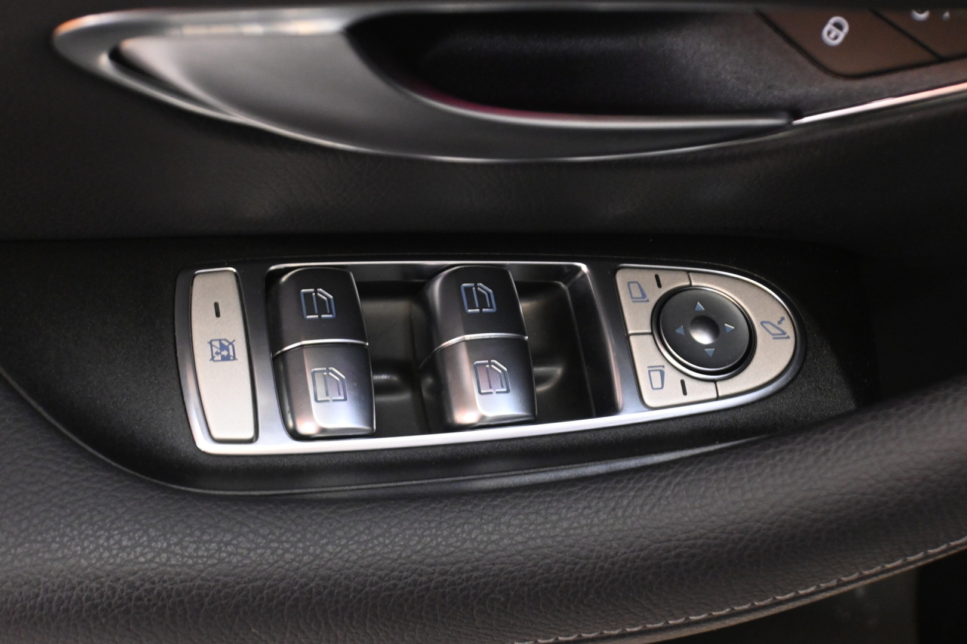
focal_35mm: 46
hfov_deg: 43.0
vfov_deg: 29.4
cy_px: 322
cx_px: 484
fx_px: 1229
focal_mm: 30.5
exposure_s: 1/60
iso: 3200
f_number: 4.8
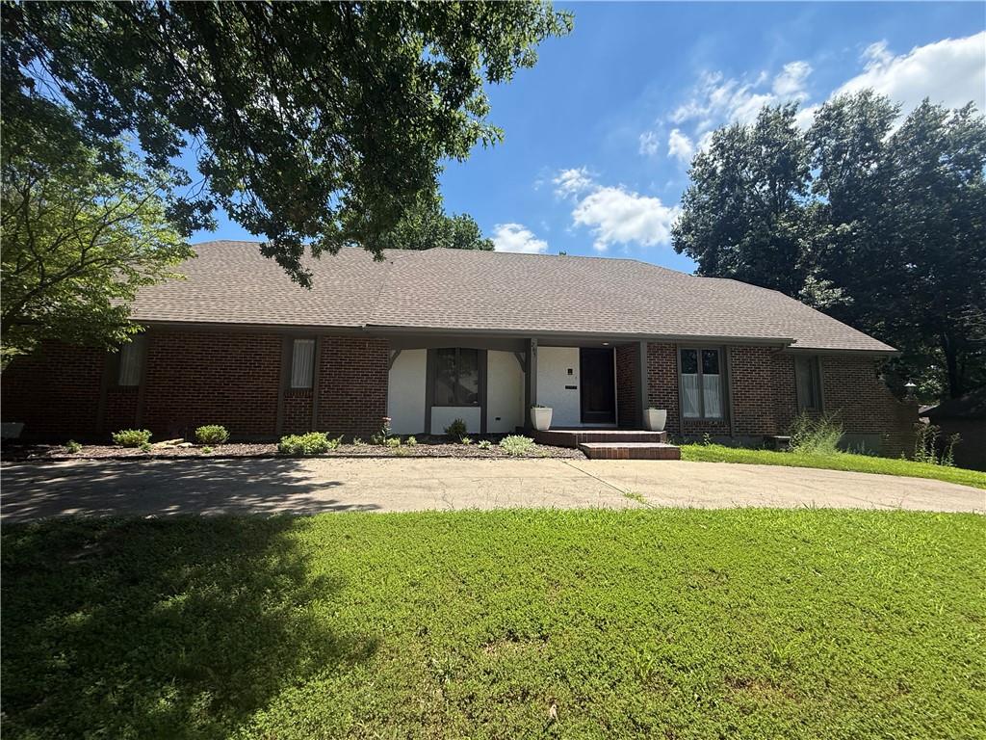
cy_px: 370
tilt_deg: +5.5
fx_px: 399
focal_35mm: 14
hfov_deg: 102.1
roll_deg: +0.0
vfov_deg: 85.7
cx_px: 493
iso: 64
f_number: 2.2
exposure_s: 1/2237
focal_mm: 2.22
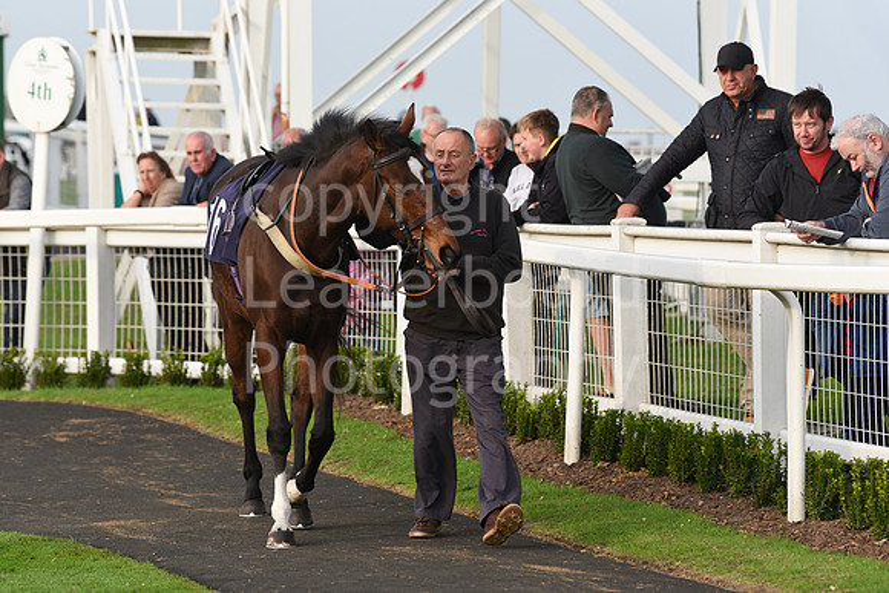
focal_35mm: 200
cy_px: 296
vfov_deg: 6.9
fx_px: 4940
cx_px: 444
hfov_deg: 10.3
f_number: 5.6
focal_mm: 200
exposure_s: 1/1000
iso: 640
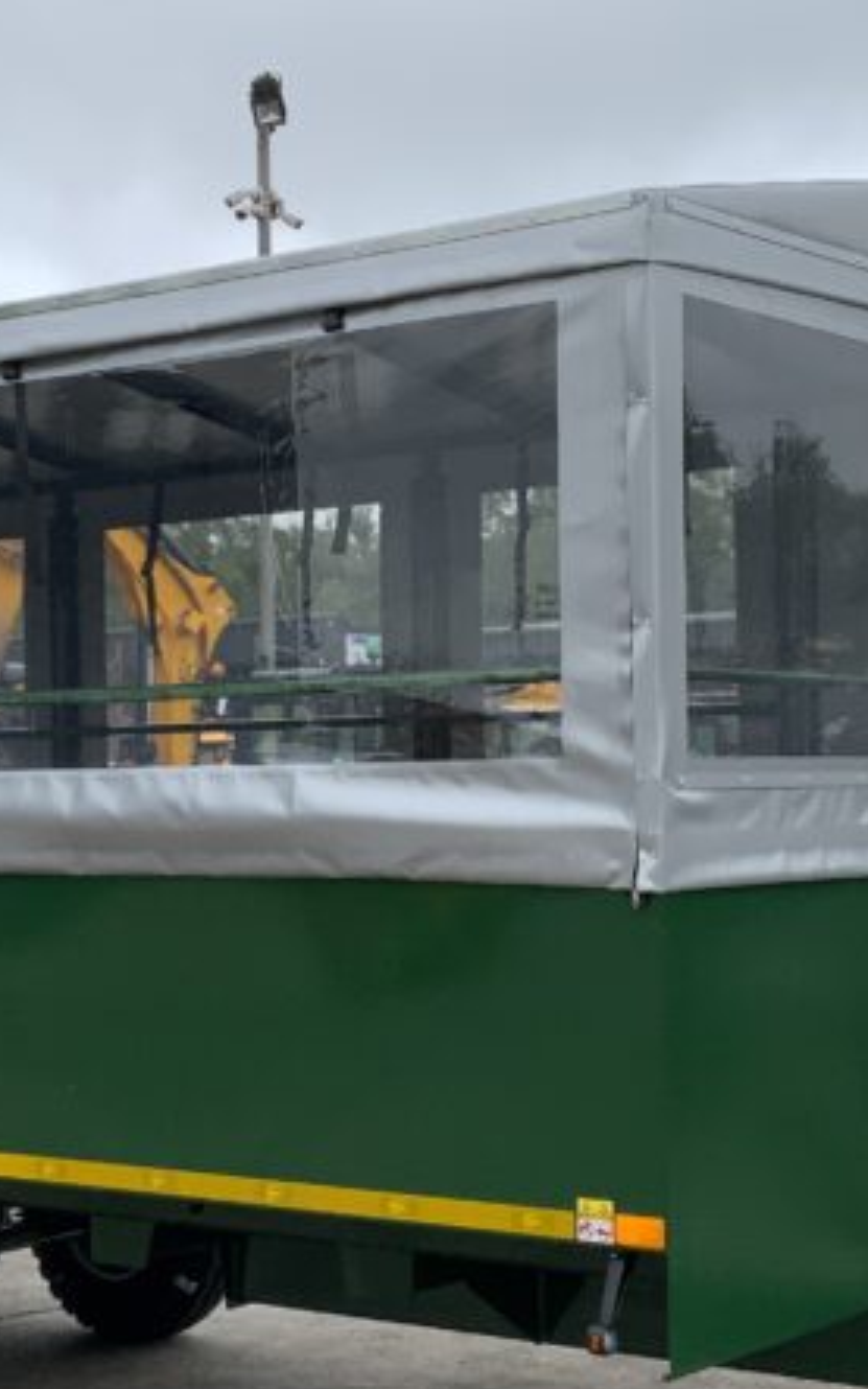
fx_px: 2686
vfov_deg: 28.9
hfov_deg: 18.4
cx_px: 429
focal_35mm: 71
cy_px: 784
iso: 16
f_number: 1.8
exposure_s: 1/883
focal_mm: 3
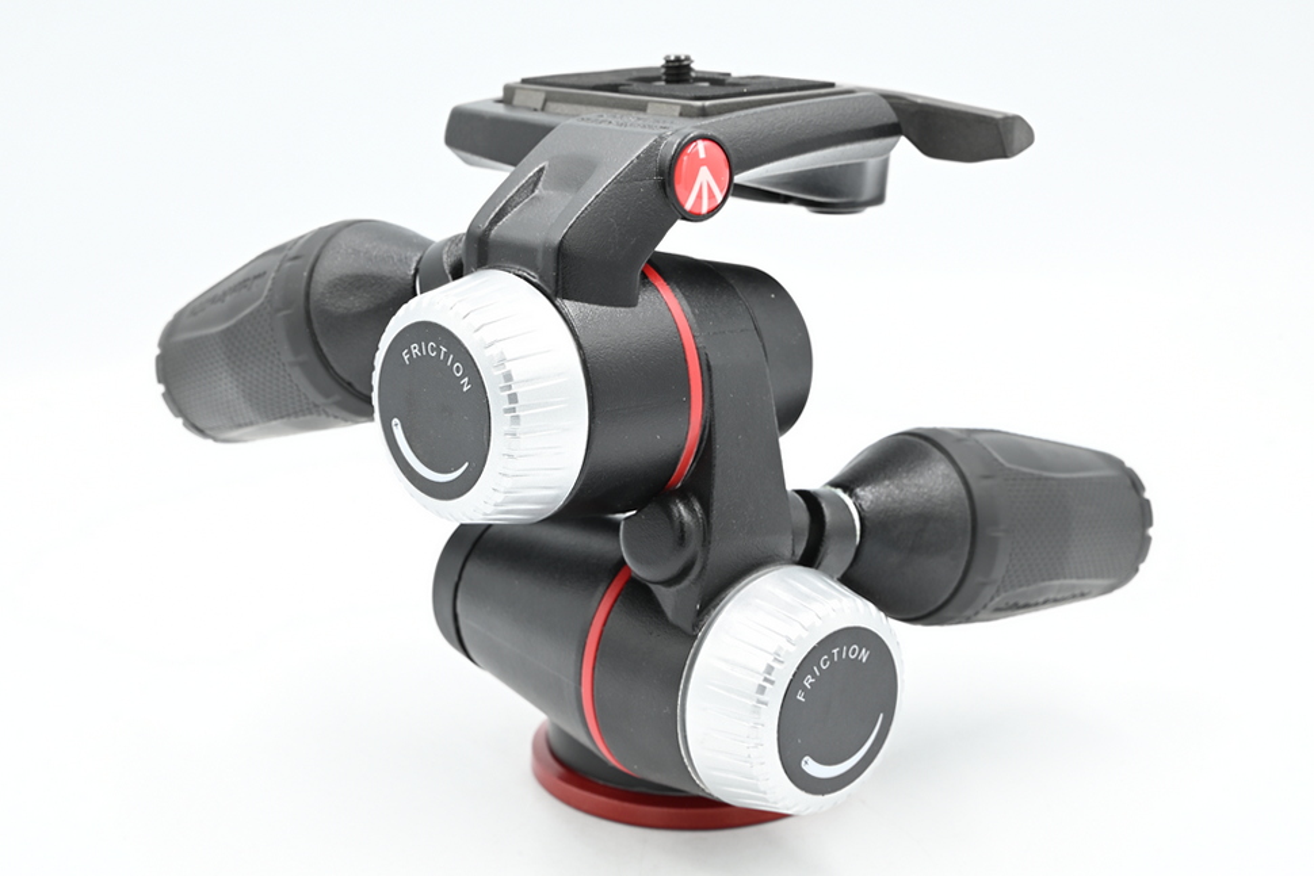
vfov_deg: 18.2
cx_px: 657
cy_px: 438
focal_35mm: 75
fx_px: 2738
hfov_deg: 27.0
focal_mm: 75
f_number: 14
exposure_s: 1/13
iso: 200
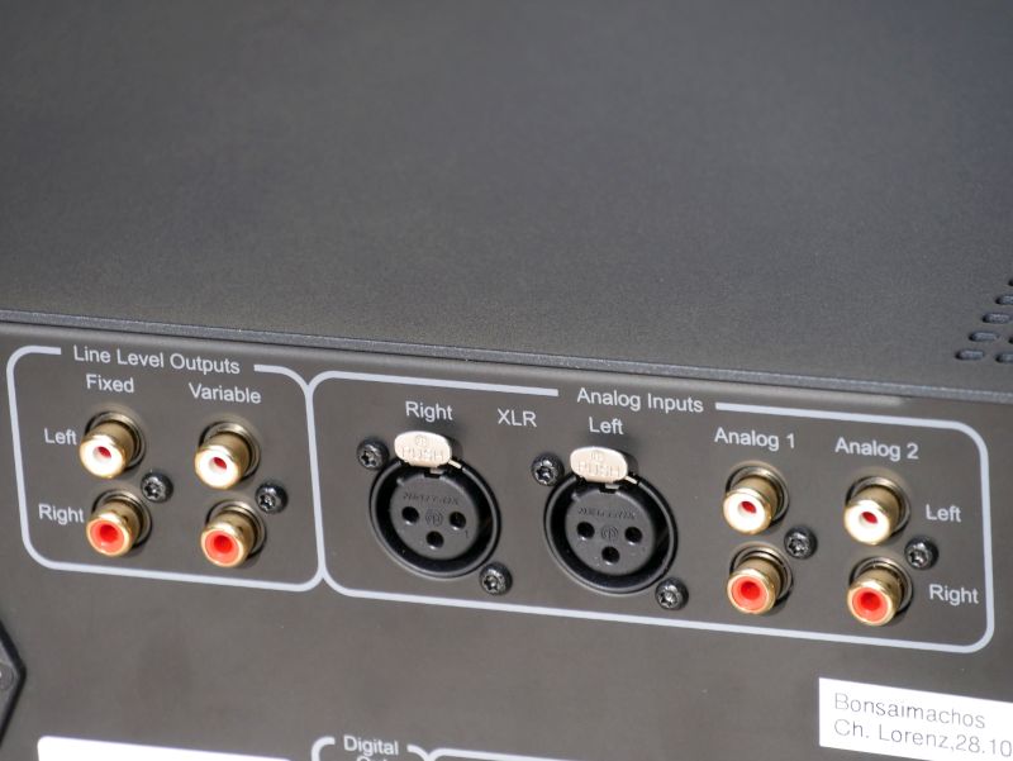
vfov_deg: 5.3
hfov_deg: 7.1
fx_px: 8199
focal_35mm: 280
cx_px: 506
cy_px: 380
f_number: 5.6
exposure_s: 1/320
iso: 400
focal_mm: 140
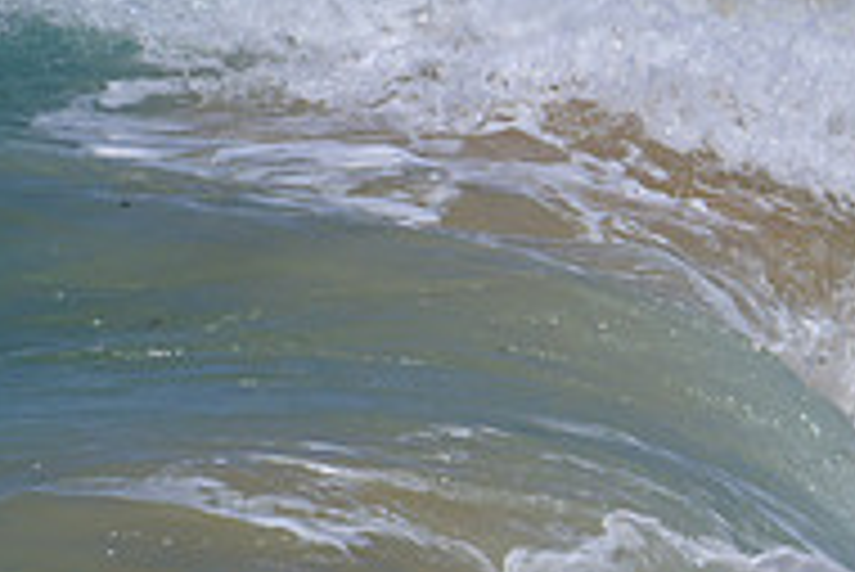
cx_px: 665
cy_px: 831
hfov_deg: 0.9
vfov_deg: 0.6
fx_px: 52787
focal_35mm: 2221
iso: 400
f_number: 11
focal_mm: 540
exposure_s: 1/2000
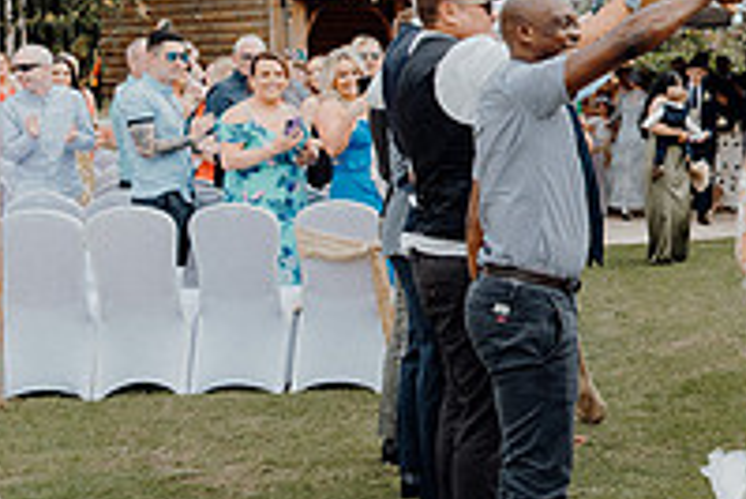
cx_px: 870
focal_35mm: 70
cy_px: 107
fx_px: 1452
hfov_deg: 26.1
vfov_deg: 19.3
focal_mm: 24
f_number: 3.5
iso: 125
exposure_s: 1/640
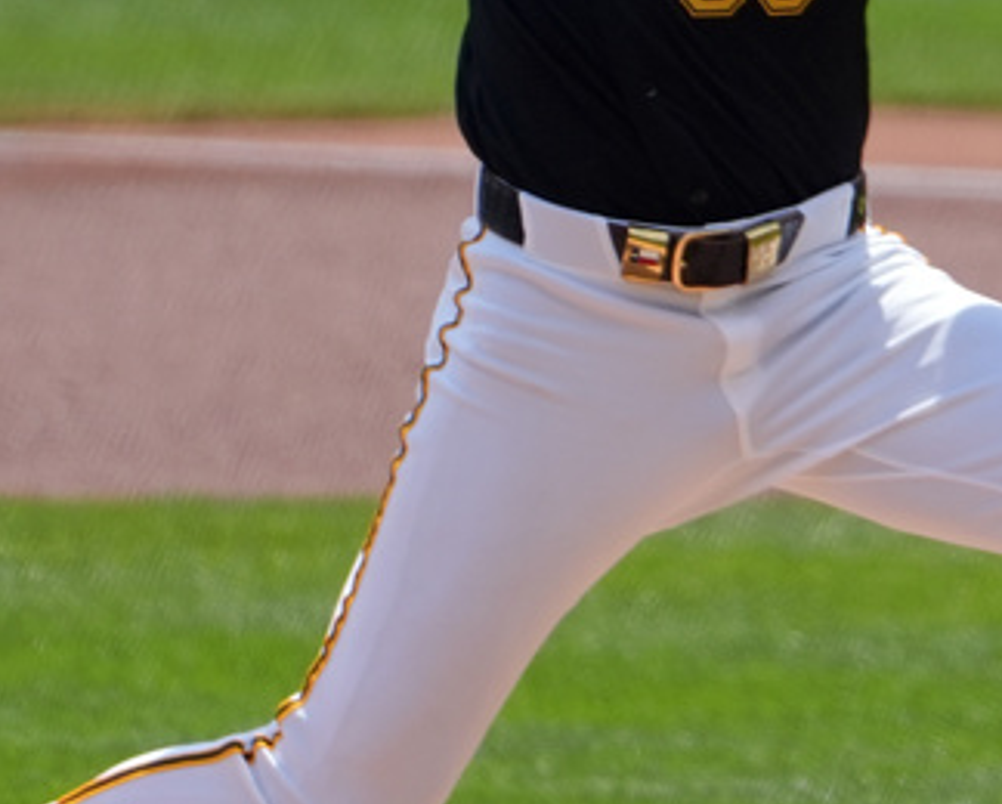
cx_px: 733
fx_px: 34382
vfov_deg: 1.3
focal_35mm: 1158
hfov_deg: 1.7
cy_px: 250
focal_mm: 391
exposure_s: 1/2000
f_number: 5.6
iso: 400
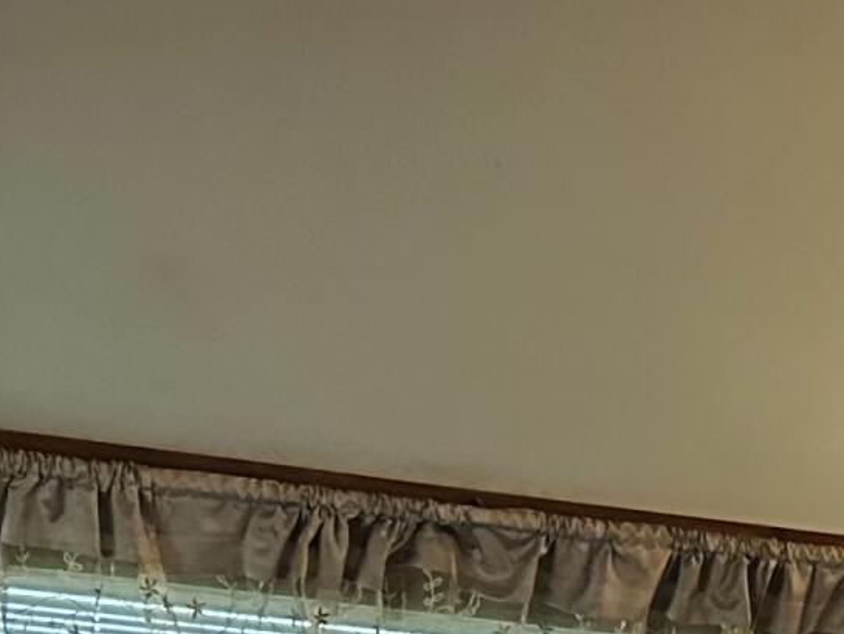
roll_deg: -3.1
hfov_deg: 14.7
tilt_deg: -10.2
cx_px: 801
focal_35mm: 132
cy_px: 1614
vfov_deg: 9.7
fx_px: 3219
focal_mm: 6.86
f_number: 1.78
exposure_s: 1/60
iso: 800
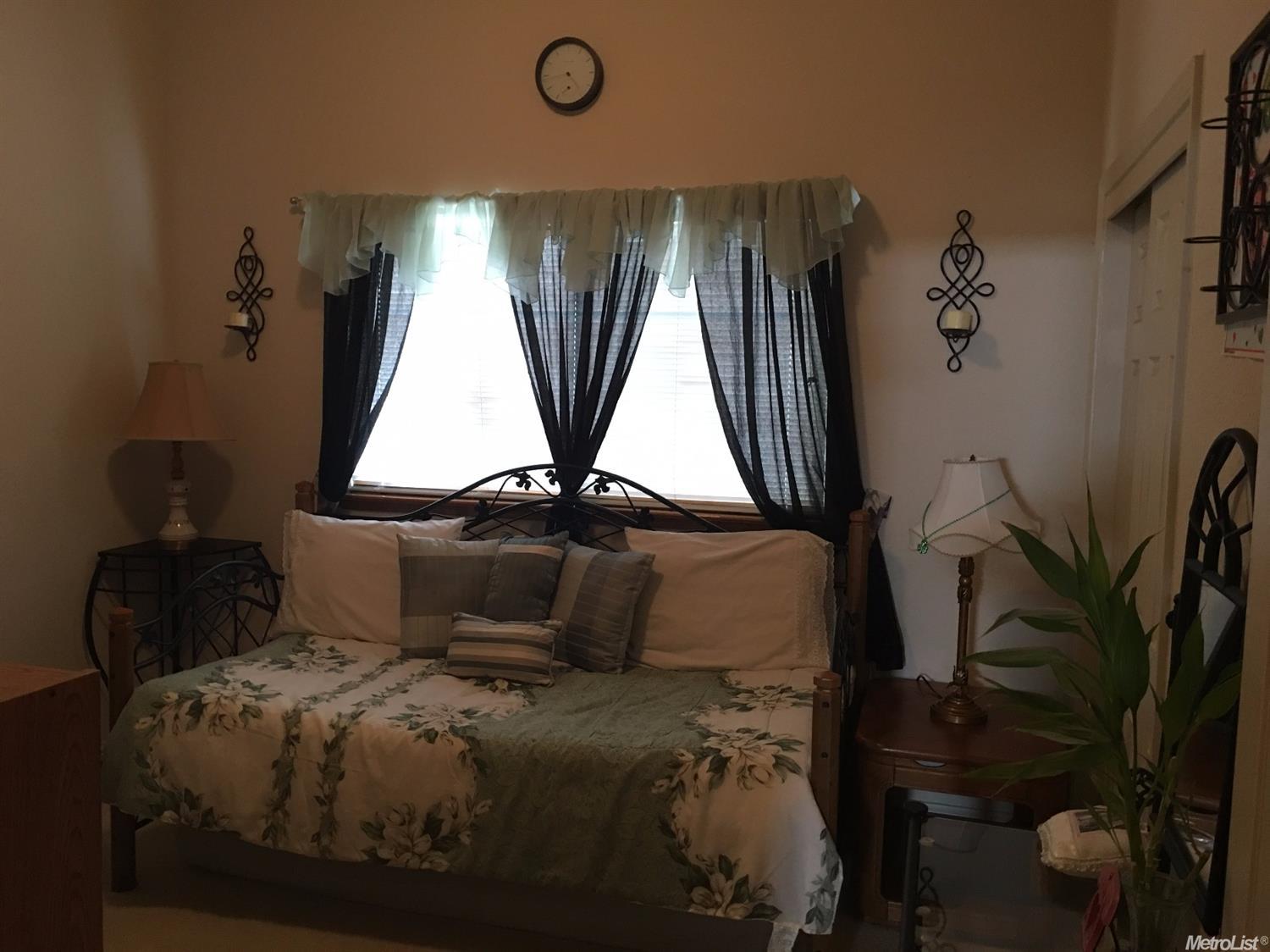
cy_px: 476
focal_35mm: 29
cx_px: 635
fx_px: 1064
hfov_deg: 61.7
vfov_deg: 48.2
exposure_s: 1/15
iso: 80
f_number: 2.2
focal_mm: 4.15
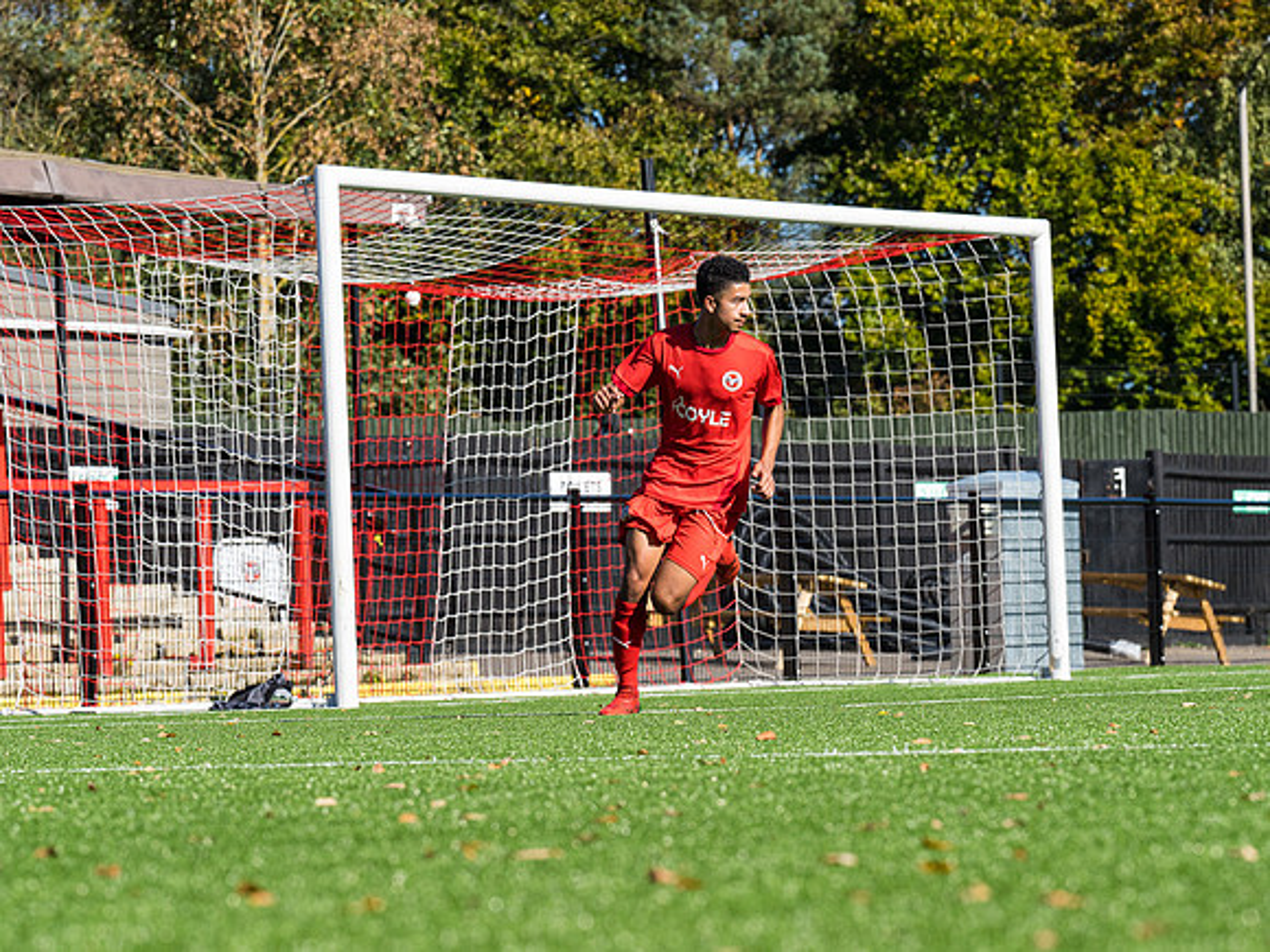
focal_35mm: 213
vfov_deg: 7.0
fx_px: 7797
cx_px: 742
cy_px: 448
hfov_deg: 9.3
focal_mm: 135
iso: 400
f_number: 6.3
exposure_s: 1/2000
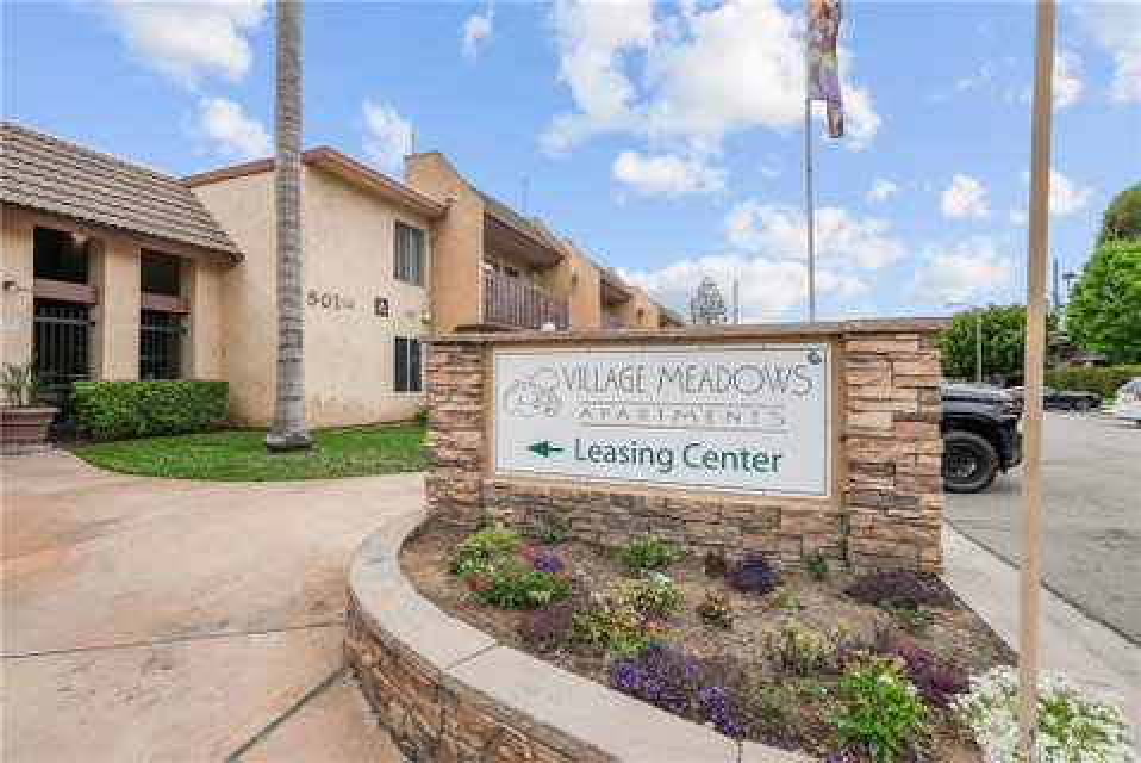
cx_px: 570
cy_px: 382
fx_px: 507
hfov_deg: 96.7
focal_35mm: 16
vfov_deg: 73.8
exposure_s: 1/200
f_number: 4.5
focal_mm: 16
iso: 100
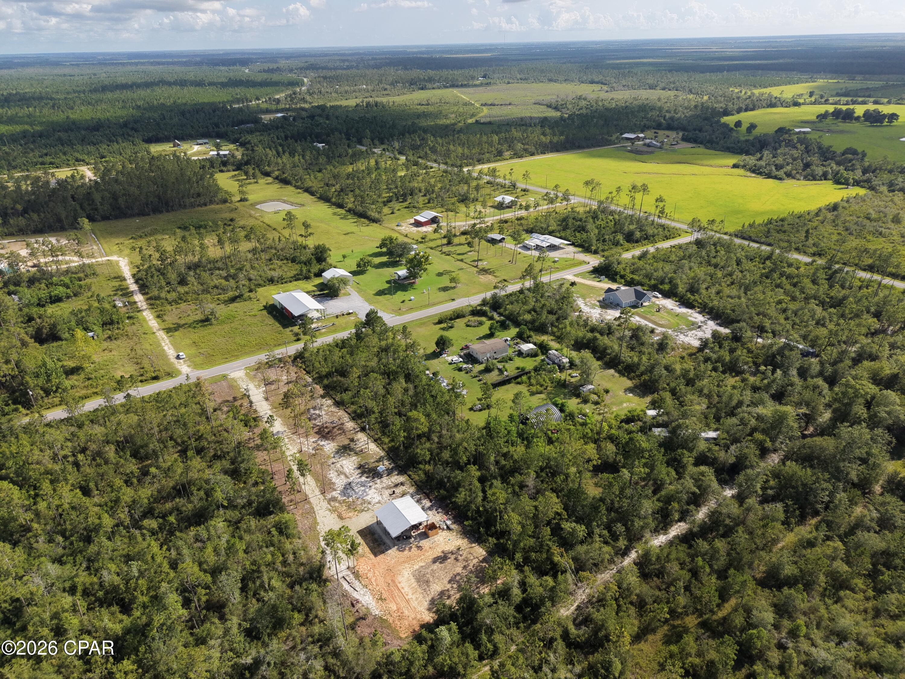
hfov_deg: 71.6
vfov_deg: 56.8
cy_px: 340
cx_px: 452
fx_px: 627
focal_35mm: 24
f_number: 1.8
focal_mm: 8.67
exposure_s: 1/5000
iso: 350
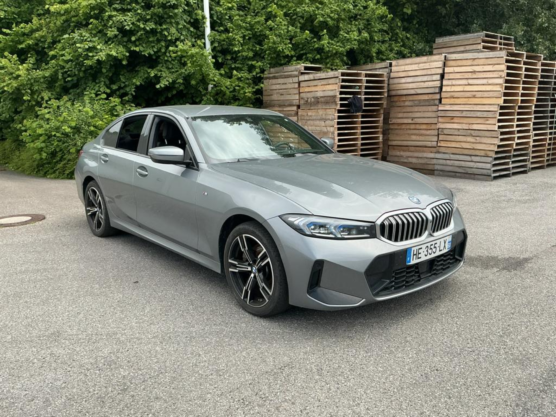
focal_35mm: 29
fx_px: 466
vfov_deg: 48.2
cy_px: 208
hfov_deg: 61.7
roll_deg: +2.3
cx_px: 278
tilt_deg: -9.9
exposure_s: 1/912
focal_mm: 3
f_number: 1.8
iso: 25
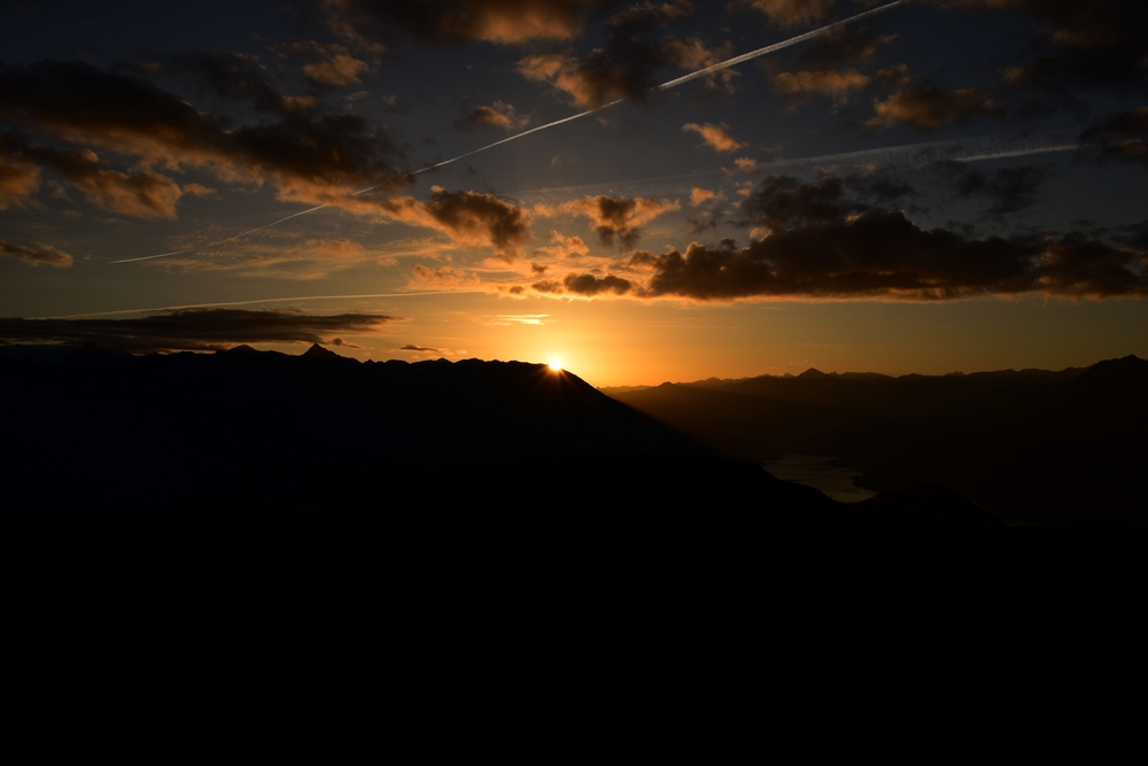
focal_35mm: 30
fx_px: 957
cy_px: 383
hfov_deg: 61.9
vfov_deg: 43.6
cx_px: 574
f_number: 10
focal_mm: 20
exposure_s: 1/500
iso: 100
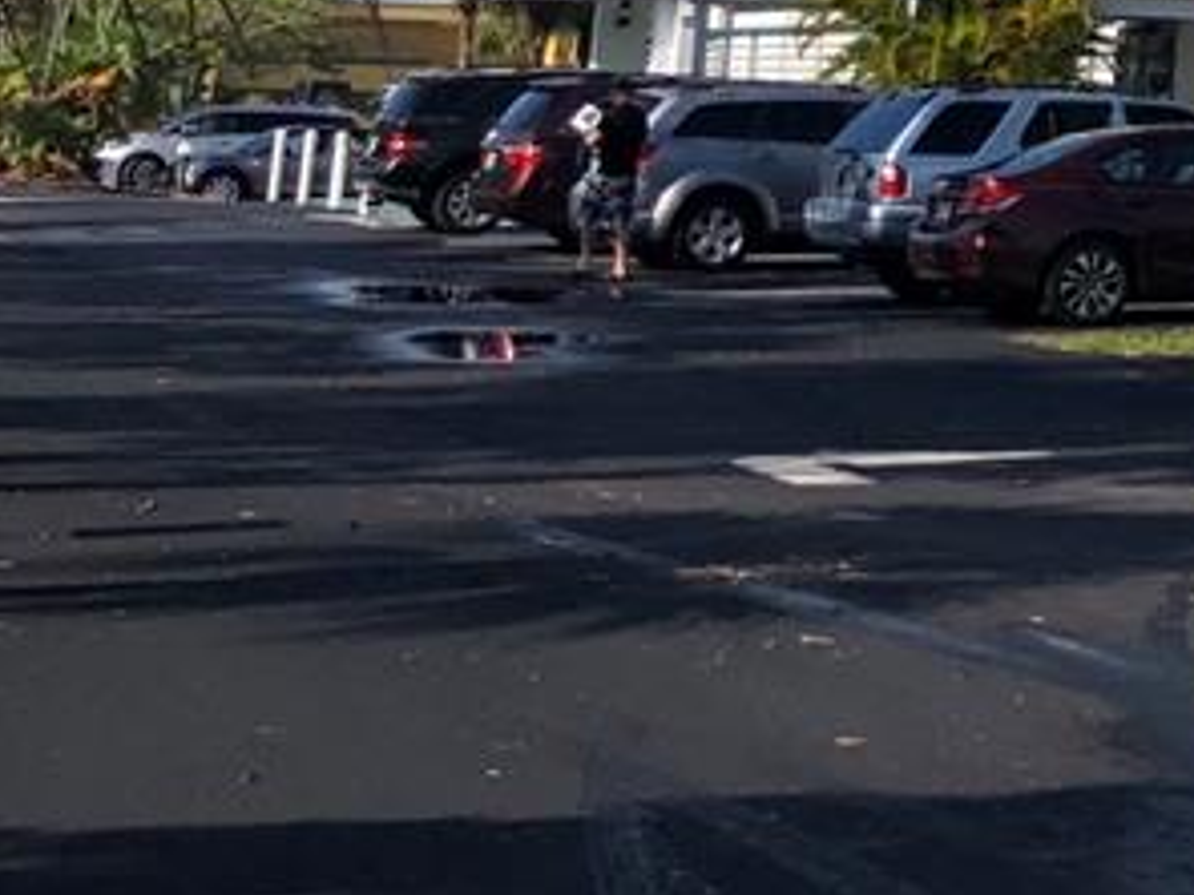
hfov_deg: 17.2
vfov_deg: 14.4
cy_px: -383
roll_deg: -1.6
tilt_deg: +8.3
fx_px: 3346
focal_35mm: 97
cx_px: 2029
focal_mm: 4
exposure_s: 1/2703
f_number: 1.8
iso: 20
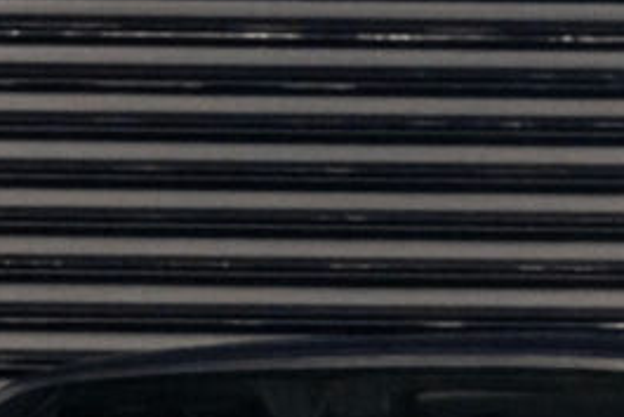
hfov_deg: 4.7
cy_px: 697
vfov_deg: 3.2
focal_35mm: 434
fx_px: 7526
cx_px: 292
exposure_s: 1/30
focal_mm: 50
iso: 2500
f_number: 4
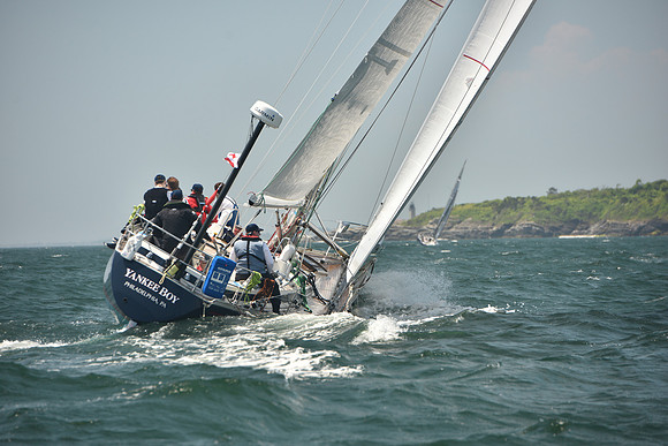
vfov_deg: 6.9
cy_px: 223
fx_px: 3712
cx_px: 334
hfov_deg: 10.3
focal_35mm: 200
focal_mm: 200
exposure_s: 1/640
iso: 250
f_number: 5.6
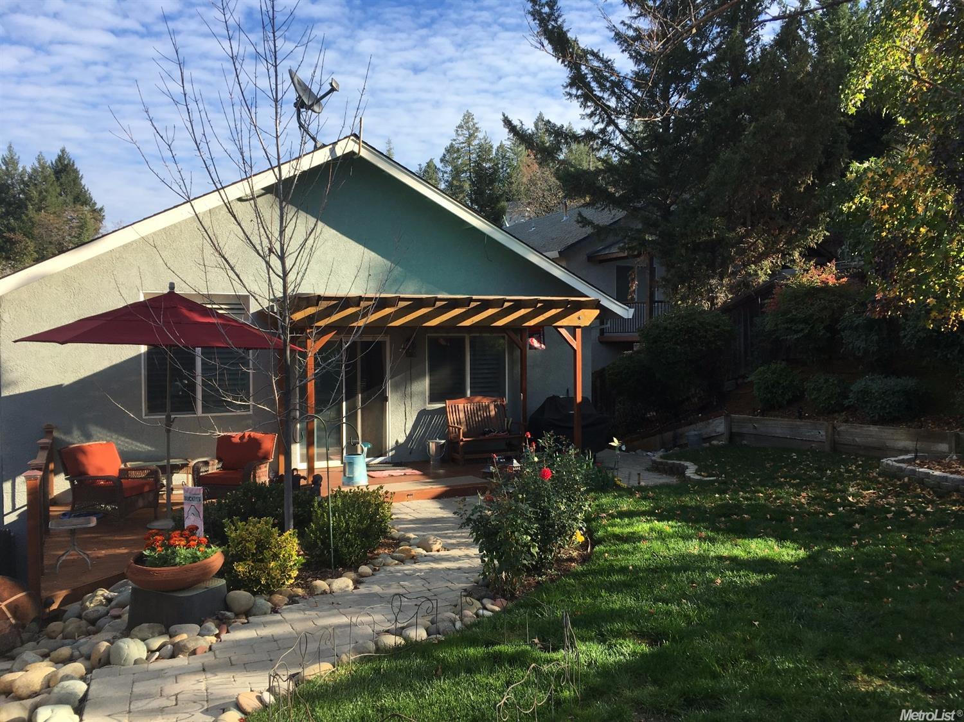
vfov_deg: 48.2
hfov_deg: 61.7
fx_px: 807
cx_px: 482
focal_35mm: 29
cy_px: 361
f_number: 2.2
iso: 25
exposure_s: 1/693
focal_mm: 4.15
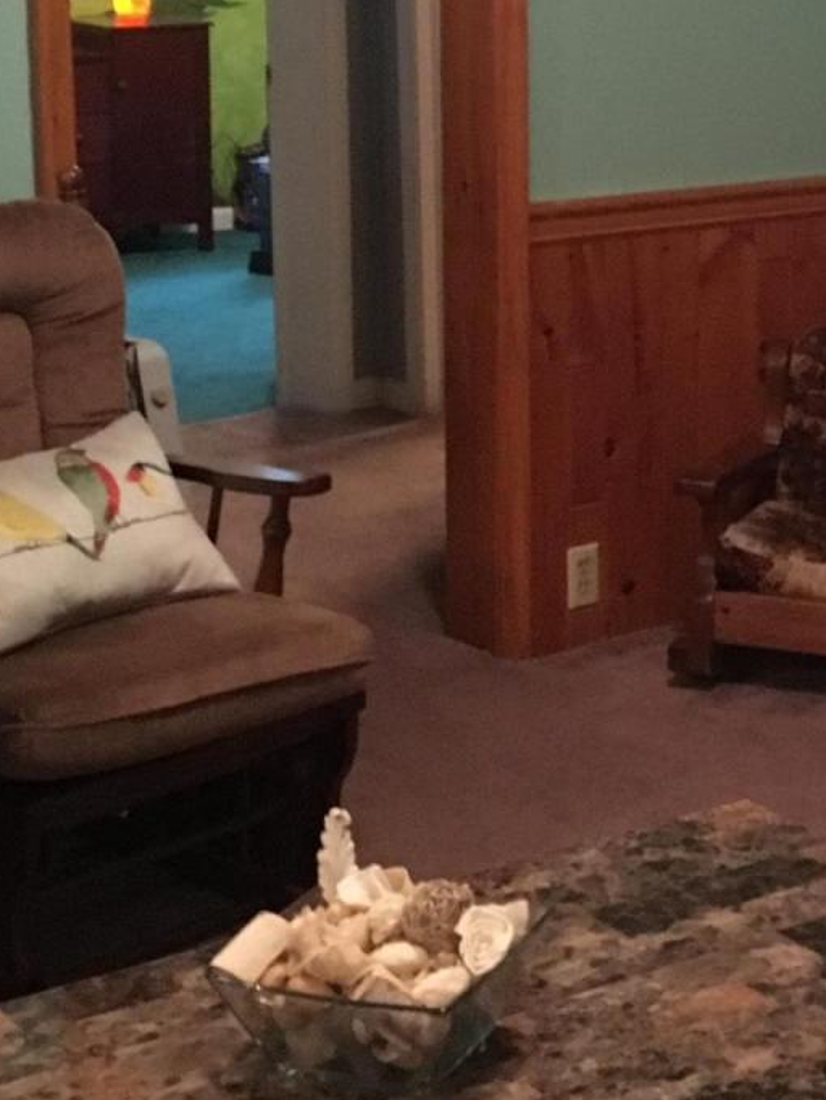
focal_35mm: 85
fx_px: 2703
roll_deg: +0.4
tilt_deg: -7.7
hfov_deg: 17.1
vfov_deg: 22.8
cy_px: 295
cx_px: 773
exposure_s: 1/15
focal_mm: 4.15
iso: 400
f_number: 2.2
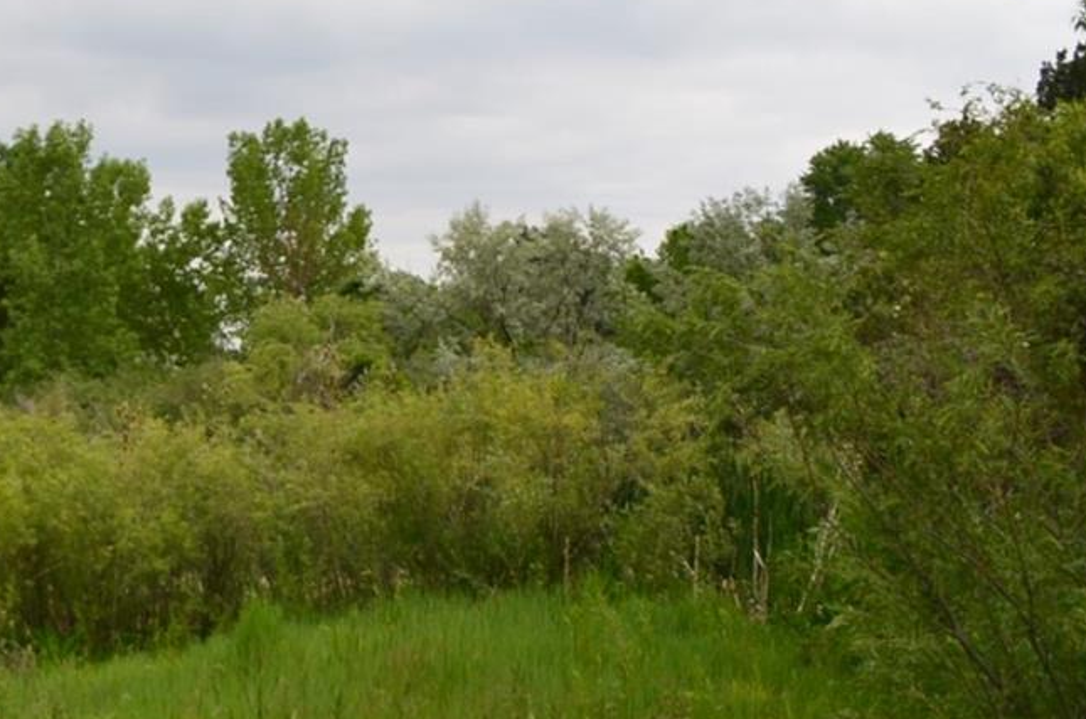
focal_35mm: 67
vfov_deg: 20.2
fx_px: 2017
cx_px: -209
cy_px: 439
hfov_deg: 26.8
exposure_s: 1/250
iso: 250
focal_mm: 18
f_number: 10
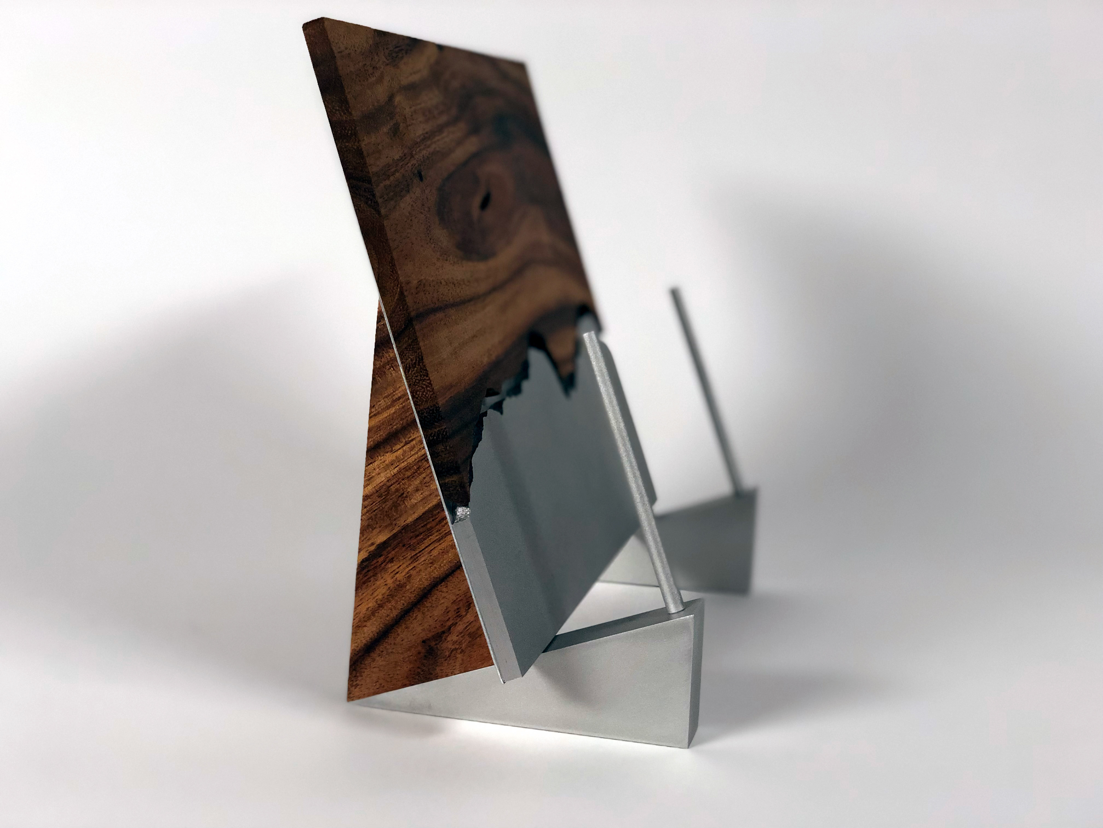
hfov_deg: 36.8
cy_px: 414
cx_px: 552
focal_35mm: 52
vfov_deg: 28.0
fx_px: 1657
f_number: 2.4
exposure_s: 1/60
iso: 100
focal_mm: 6
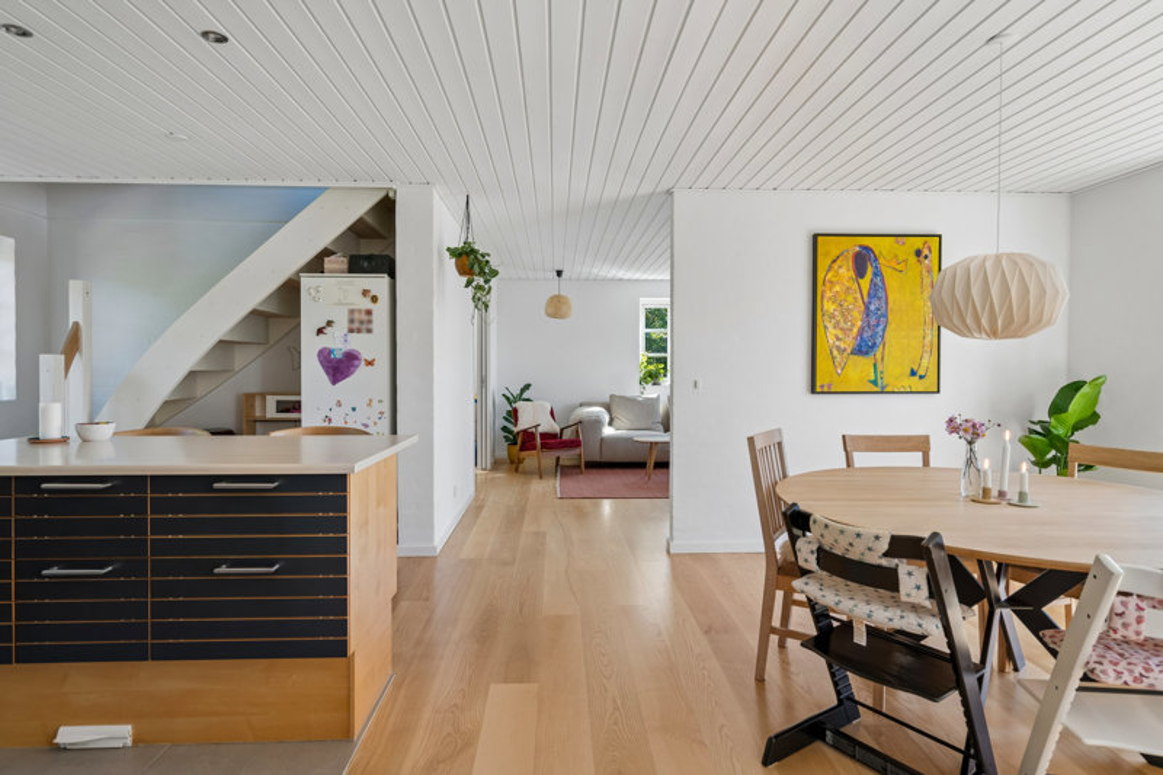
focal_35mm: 19
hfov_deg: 86.9
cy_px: 388
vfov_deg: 64.5
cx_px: 582
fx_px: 614
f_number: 7.1
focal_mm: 19
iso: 800
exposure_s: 1/100
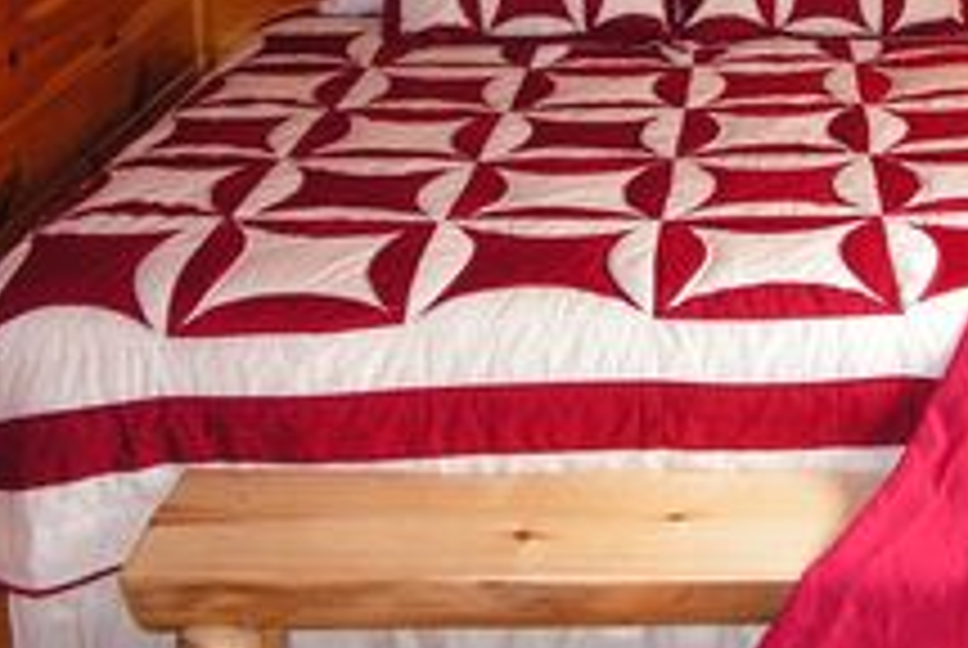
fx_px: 1723
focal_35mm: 64
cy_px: 153
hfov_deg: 31.0
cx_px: 693
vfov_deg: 21.1
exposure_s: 1/40
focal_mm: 6
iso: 200
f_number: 3.2
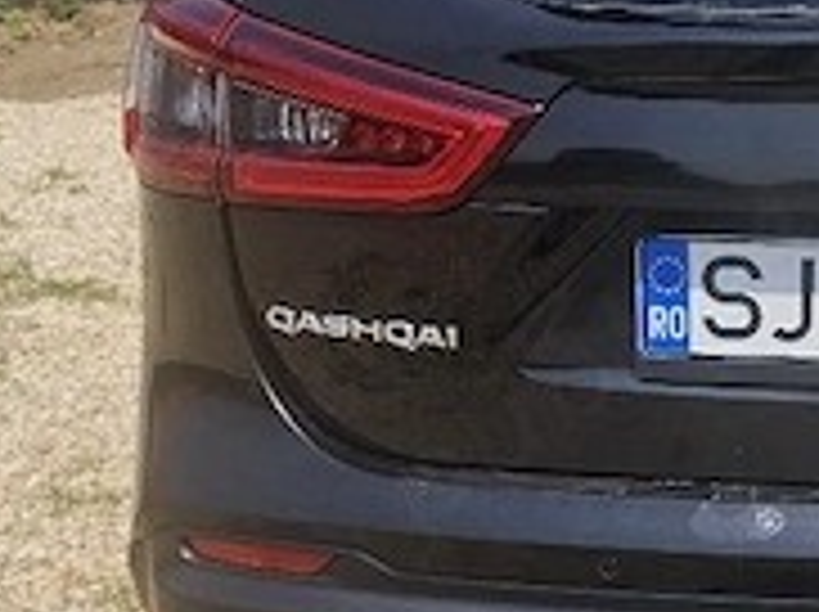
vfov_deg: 19.3
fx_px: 1796
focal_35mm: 76
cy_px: 333
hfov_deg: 24.3
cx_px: 855
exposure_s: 1/769
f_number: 1.7
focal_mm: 6.3
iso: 10
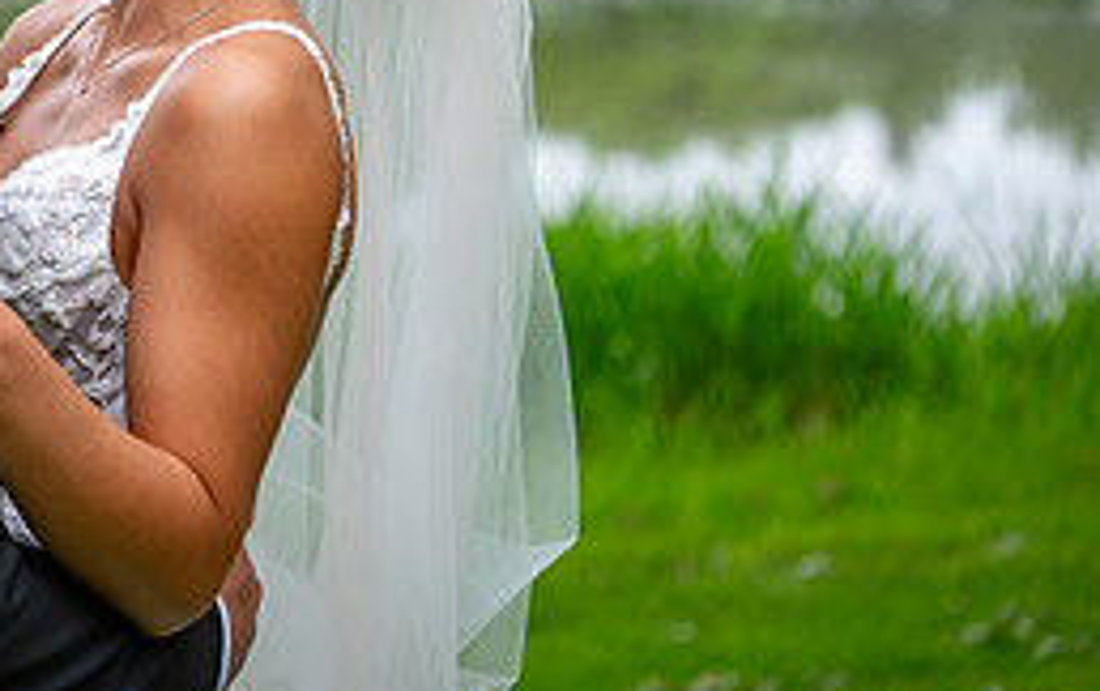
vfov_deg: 8.2
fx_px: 4803
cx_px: 60
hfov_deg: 12.9
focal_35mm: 160
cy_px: -26
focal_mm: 70
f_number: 3.2
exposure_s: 1/1000
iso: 400
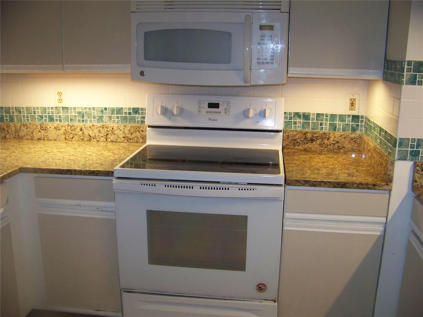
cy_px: 158
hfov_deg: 51.4
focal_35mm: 36
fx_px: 440
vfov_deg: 39.7
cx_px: 212
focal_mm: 5.85
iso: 200
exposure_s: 1/30
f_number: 2.8
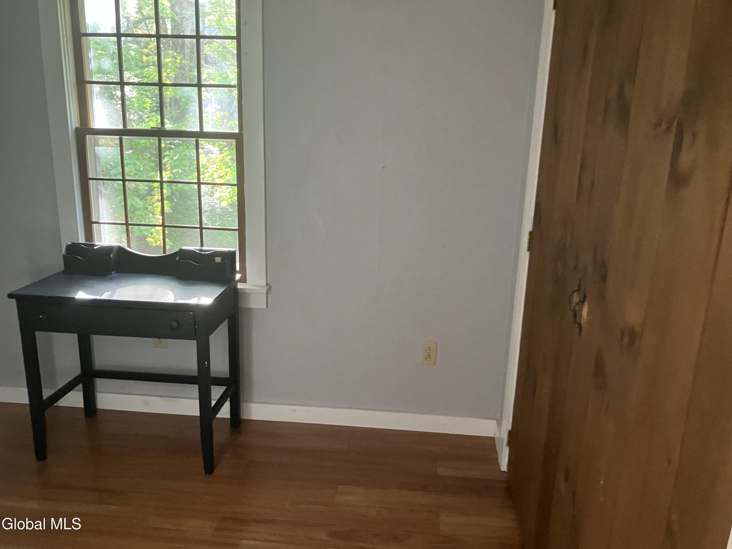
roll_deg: -0.7
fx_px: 592
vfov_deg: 49.7
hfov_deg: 63.4
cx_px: 366
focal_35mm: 28
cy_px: 274
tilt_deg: -11.8
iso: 640
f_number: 1.8
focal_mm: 3.99
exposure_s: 1/30
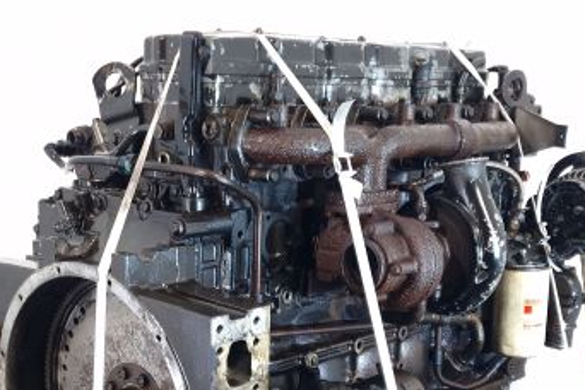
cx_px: 298
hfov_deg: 46.4
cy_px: 349
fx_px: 682
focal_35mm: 42
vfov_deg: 30.5
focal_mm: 6.4
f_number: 1.8
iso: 160
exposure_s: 1/50
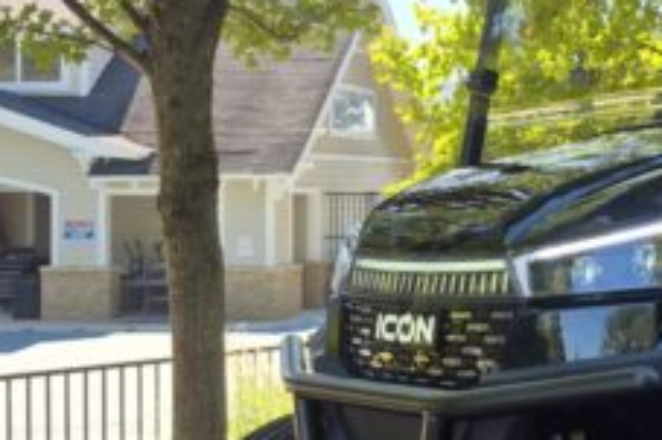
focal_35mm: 81
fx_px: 1488
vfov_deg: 16.8
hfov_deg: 23.2
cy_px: 213
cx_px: 767
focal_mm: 5.4
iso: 25
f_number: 1.8
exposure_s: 1/384
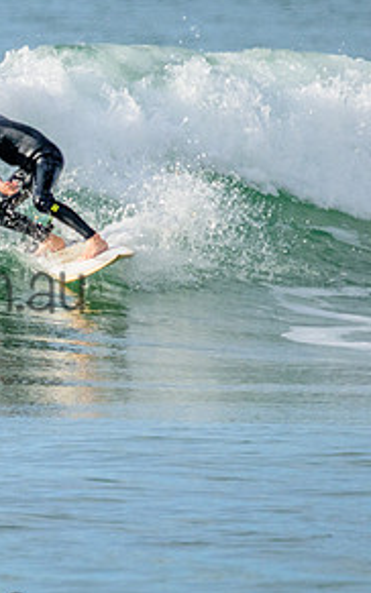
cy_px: 264
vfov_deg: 1.3
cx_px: -130
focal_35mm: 1628
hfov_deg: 0.8
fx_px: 26324
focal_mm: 800
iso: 2500
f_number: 11
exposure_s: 1/1250
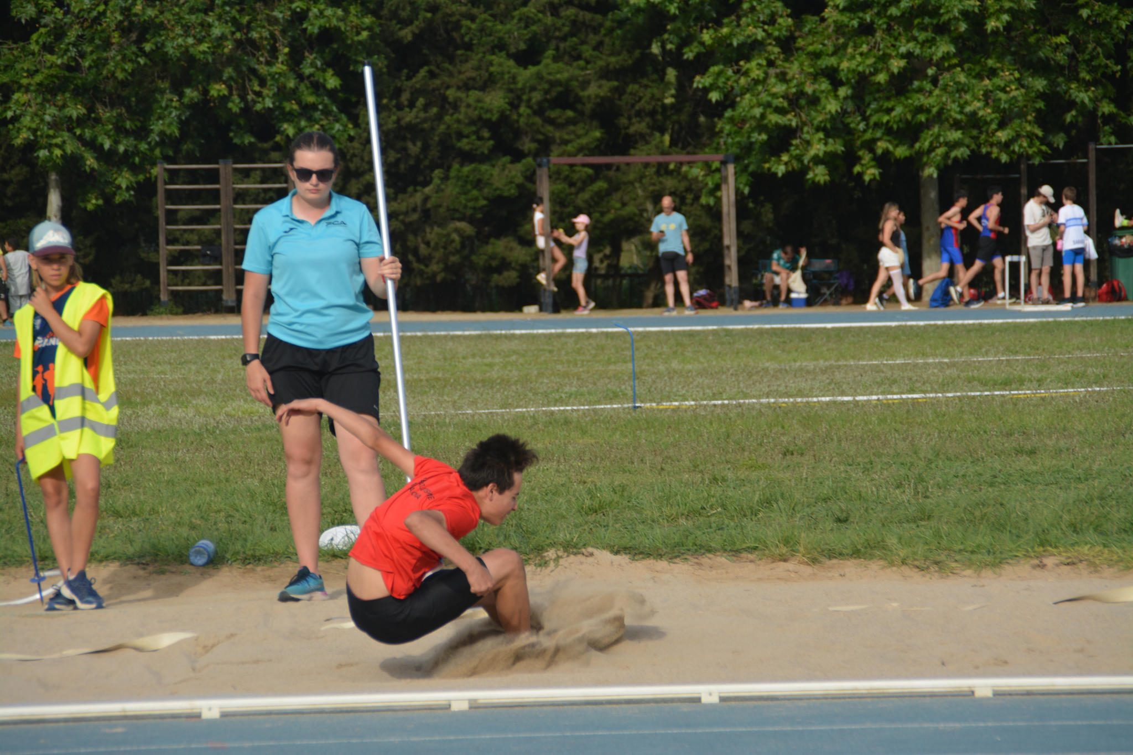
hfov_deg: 6.9
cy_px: 378
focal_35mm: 300
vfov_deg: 4.6
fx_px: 9440
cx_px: 566
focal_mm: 200
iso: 400
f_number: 6.3
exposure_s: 1/1250
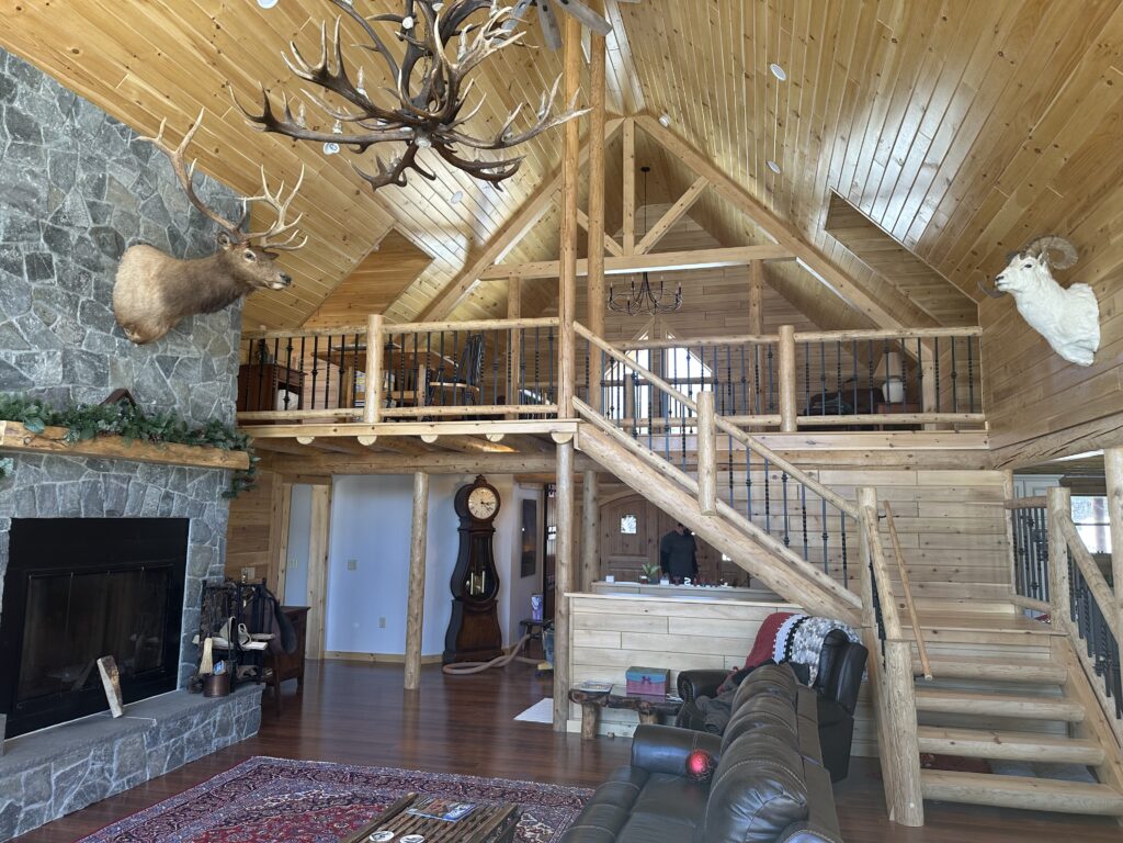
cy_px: 422
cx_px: 562
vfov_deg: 56.8
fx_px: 779
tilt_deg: +8.0
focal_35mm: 24
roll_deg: -0.8
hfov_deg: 71.6
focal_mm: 6.86
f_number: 1.78
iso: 125
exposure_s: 1/120
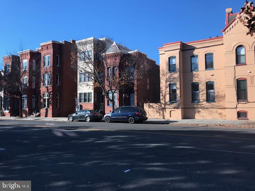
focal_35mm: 28
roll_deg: +0.9
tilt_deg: +2.8
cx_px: 128
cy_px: 96
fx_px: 206
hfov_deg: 63.4
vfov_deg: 49.7
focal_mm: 3.99
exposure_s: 1/2519
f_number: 1.8
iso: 20
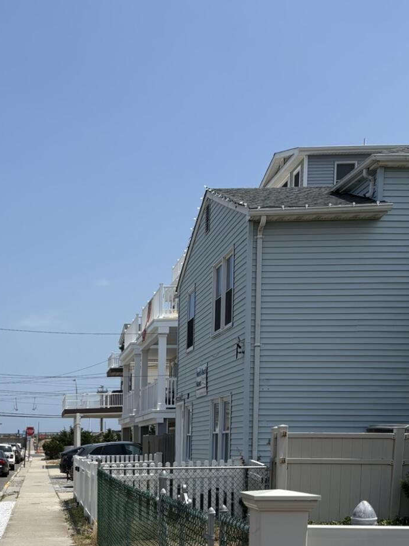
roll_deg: +0.5
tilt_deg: -3.5
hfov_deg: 24.8
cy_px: 512
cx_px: -9
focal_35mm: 56
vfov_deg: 32.3
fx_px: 883
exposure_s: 1/6329
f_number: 1.6
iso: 50
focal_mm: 5.96
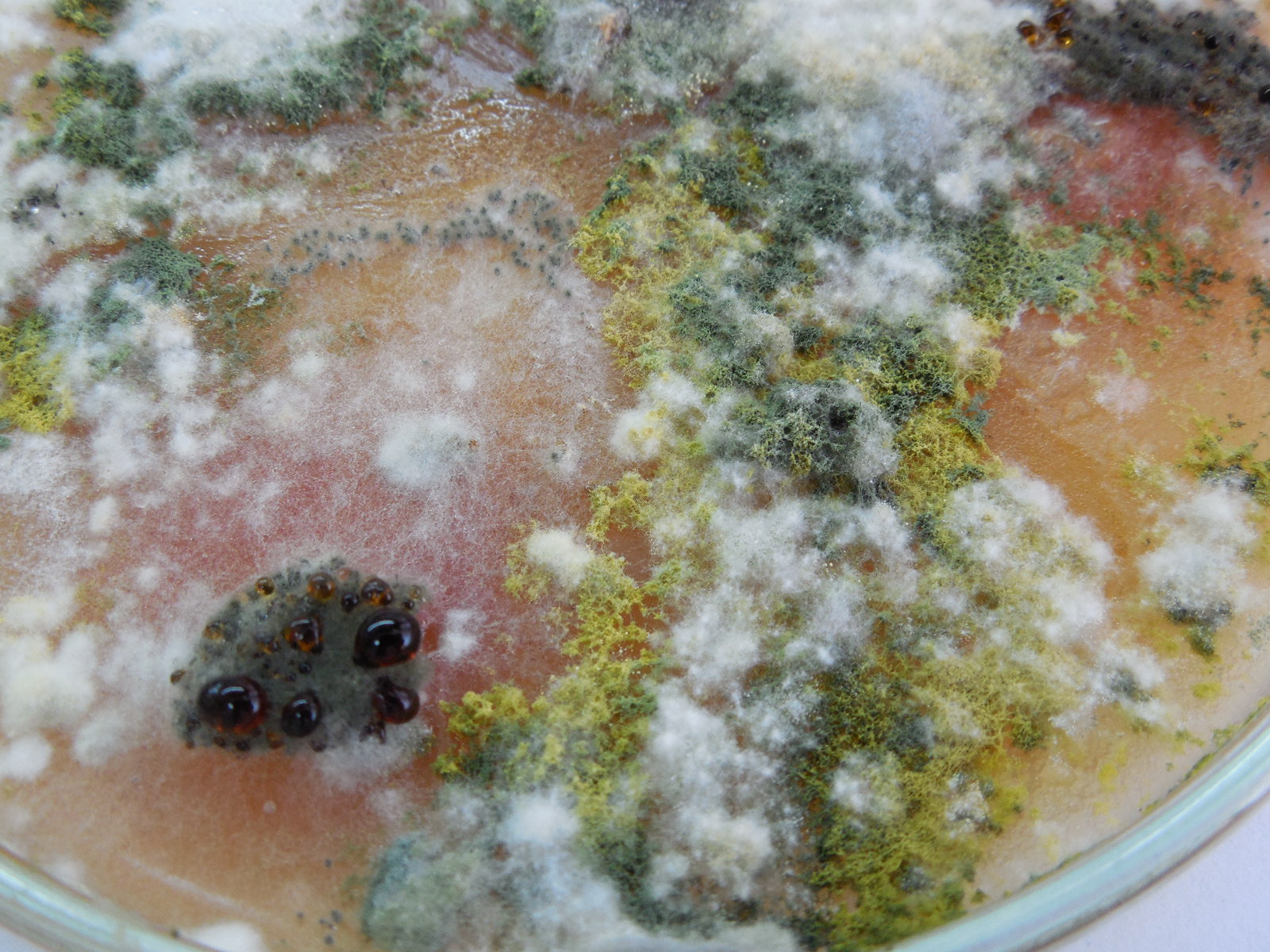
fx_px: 1431
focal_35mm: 39
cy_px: 476
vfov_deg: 36.8
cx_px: 635
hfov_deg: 47.9
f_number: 3.8
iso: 280
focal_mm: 7
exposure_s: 1/30
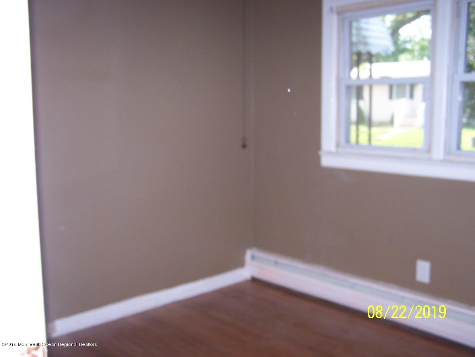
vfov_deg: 37.7
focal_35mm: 38
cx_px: 238
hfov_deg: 49.0
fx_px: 521
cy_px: 178
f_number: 2.8
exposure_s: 1/60
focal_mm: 6.3
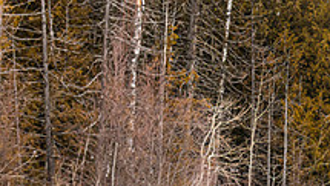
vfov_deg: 8.6
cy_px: 269
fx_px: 1216
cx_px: 449
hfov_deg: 14.7
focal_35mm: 139
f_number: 8
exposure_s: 1/1000
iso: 400
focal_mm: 46
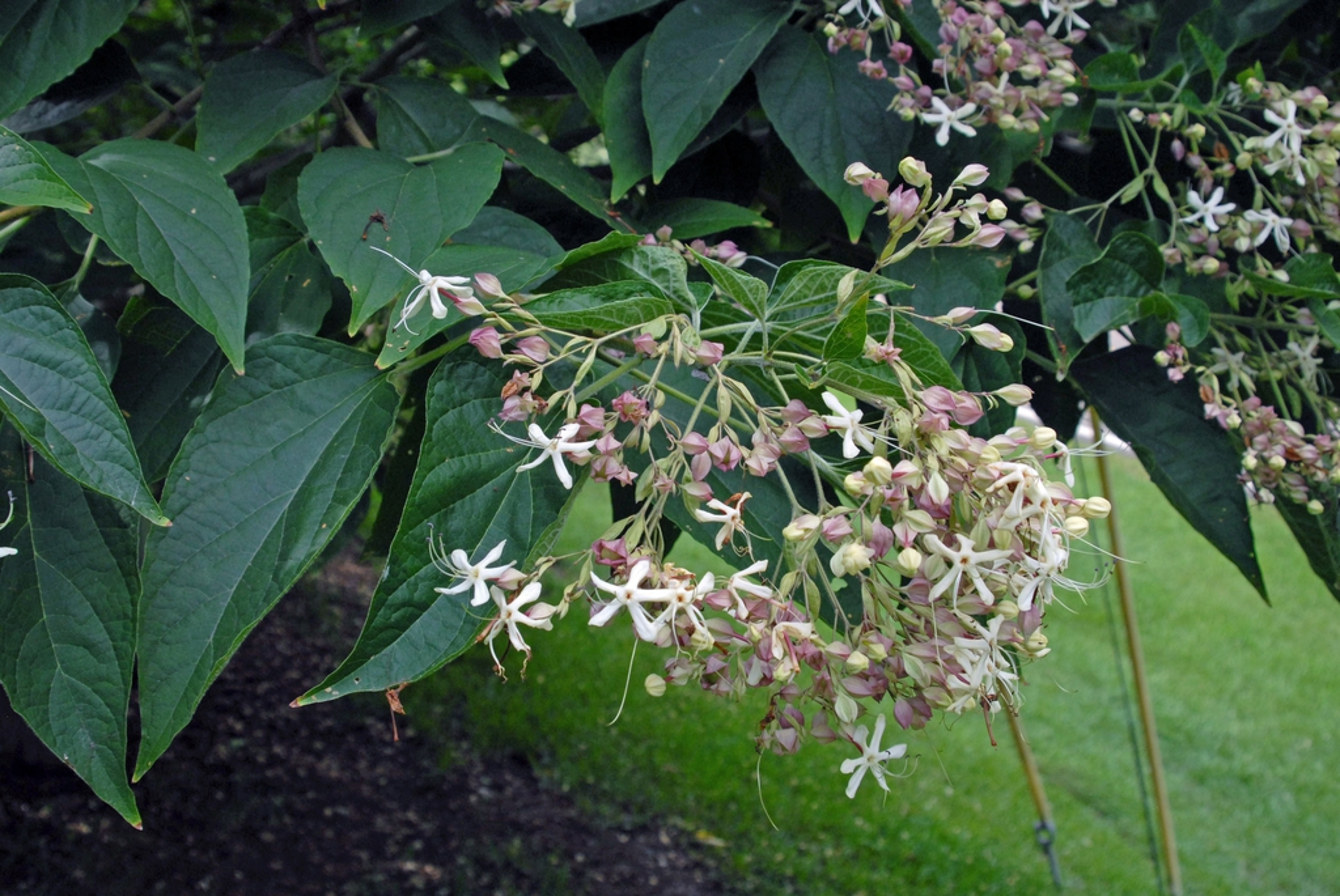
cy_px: 448
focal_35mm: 42
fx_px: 1565
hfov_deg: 46.4
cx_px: 670
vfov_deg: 32.0
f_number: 7.1
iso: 400
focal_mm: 28
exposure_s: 1/180
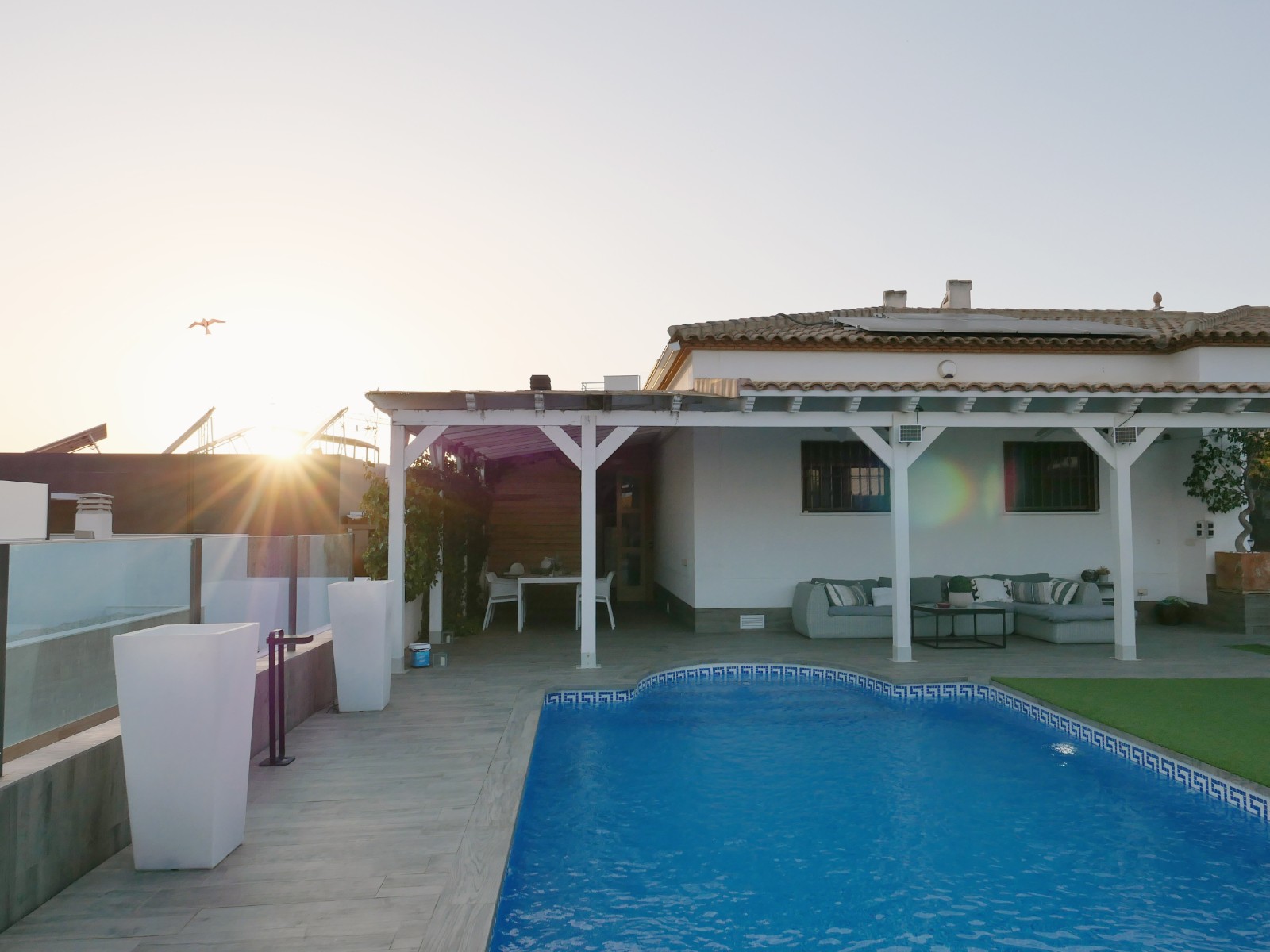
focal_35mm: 24
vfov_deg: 56.8
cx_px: 635
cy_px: 476
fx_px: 881
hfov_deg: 71.6
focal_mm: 10.9
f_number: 5.6
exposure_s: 1/400
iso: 200
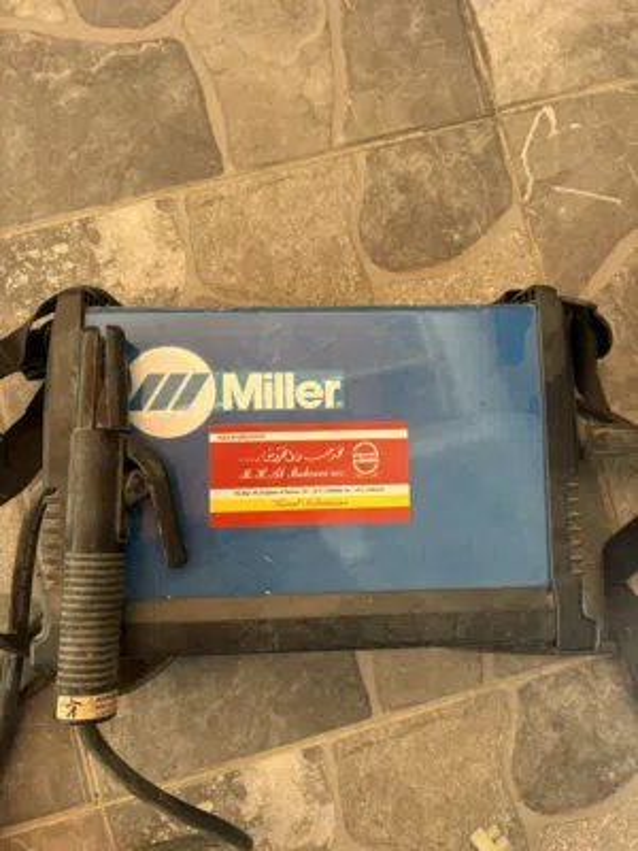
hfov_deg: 53.1
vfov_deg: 67.3
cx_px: 319
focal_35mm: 26
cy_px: 426
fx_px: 639
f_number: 1.6
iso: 125
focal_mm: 5.96
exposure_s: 1/63
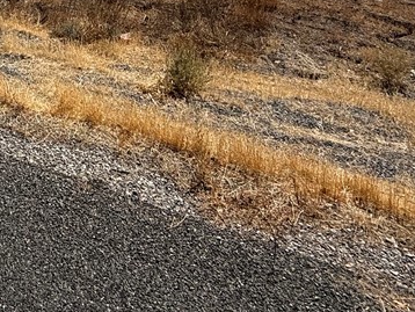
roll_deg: +0.1
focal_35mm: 40
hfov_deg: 41.7
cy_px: -128
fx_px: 480
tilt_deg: +0.1
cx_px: 17
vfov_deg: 27.6
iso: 50
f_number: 2.2
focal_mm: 2.22
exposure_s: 1/3663
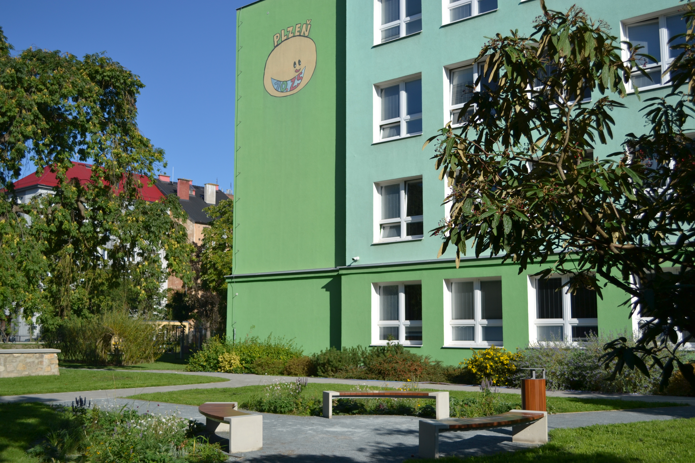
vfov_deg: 34.2
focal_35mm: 39
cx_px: 348
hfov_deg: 49.6
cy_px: 232
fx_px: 753
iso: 100
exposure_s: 1/1000
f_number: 4.2
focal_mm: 26
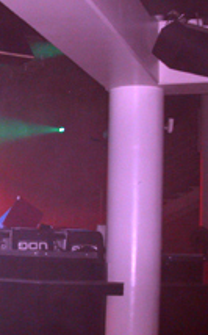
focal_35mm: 76
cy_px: 205
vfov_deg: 27.1
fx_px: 692
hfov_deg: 15.8
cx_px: -96
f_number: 2.8
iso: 200
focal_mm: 7.8
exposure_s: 1/30
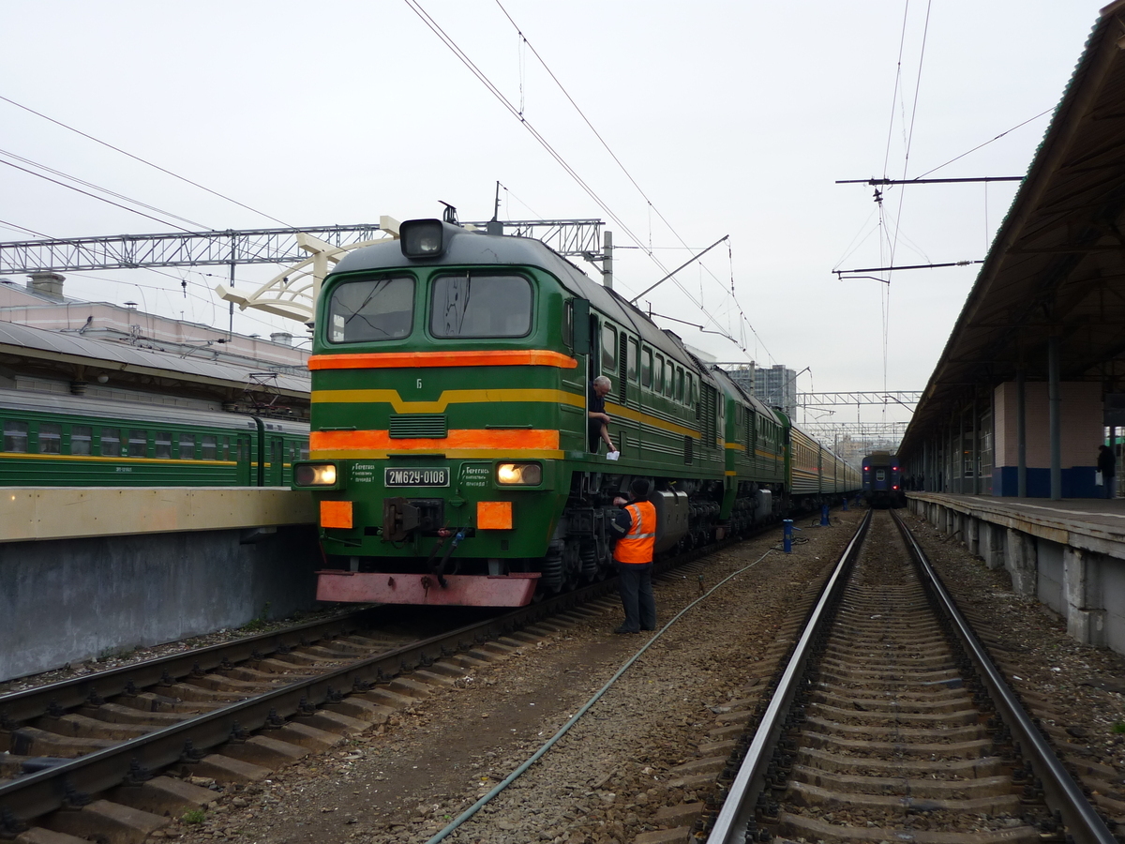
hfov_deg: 47.9
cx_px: 562
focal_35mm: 39
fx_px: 1267
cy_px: 422
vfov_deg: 36.8
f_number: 3
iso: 80
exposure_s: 1/50
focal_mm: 6.4
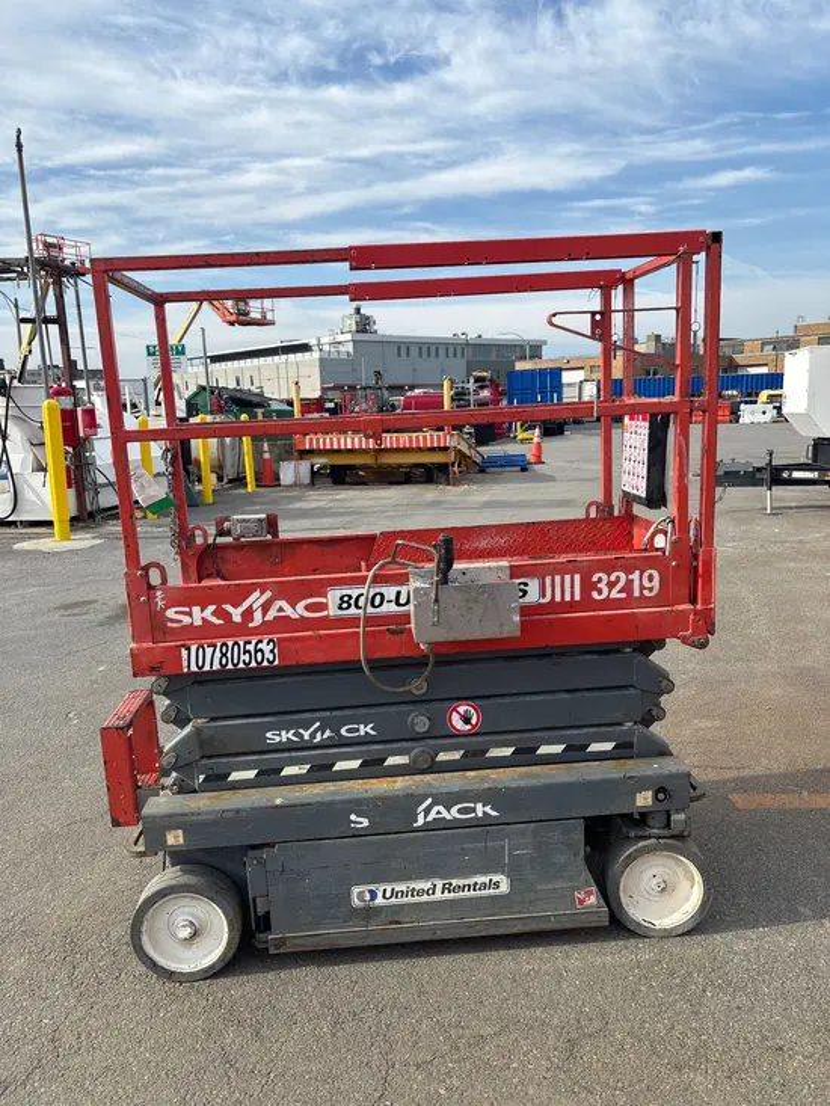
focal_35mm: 26
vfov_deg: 67.3
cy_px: 553
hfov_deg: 53.1
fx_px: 831
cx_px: 415
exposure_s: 1/2062
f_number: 1.6
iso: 50
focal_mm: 5.96
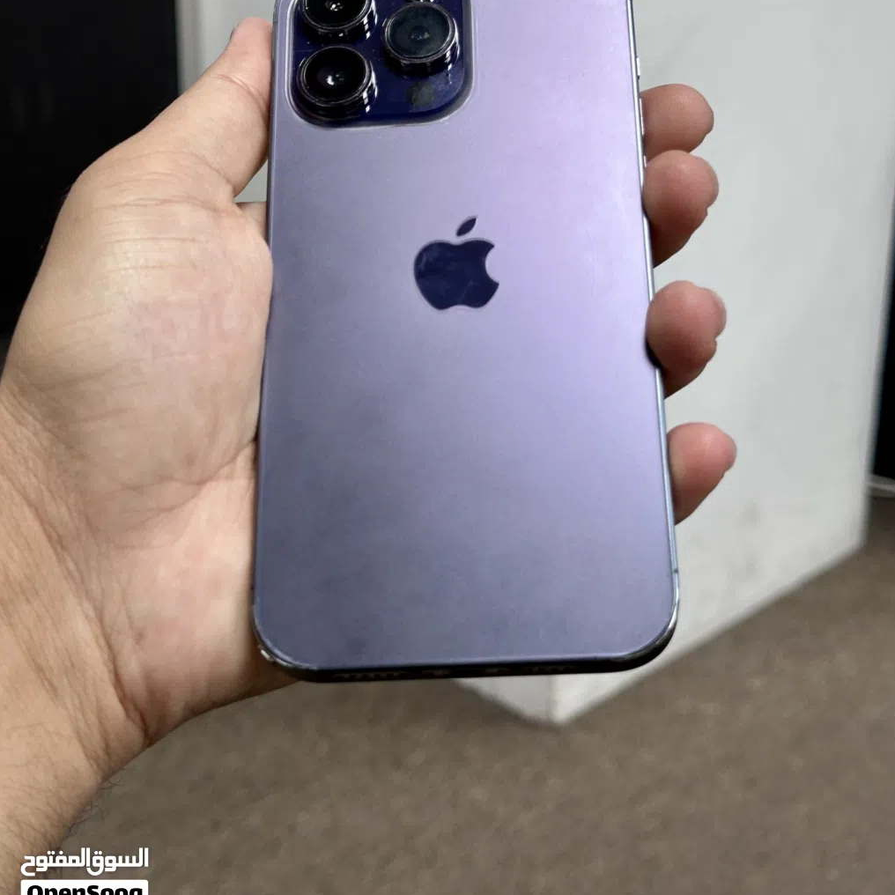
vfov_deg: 29.9
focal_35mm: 57
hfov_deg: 30.0
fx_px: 1667
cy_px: 331
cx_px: 450
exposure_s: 1/50
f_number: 1.78
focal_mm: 6.86
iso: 100
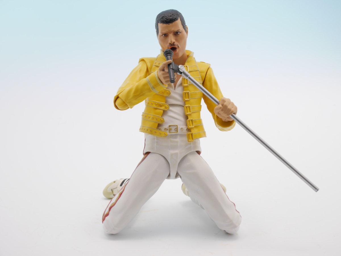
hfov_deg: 30.3
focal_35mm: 64
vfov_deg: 22.9
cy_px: 128
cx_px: 170
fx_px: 631
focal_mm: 32
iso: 400
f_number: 16
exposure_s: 1/2
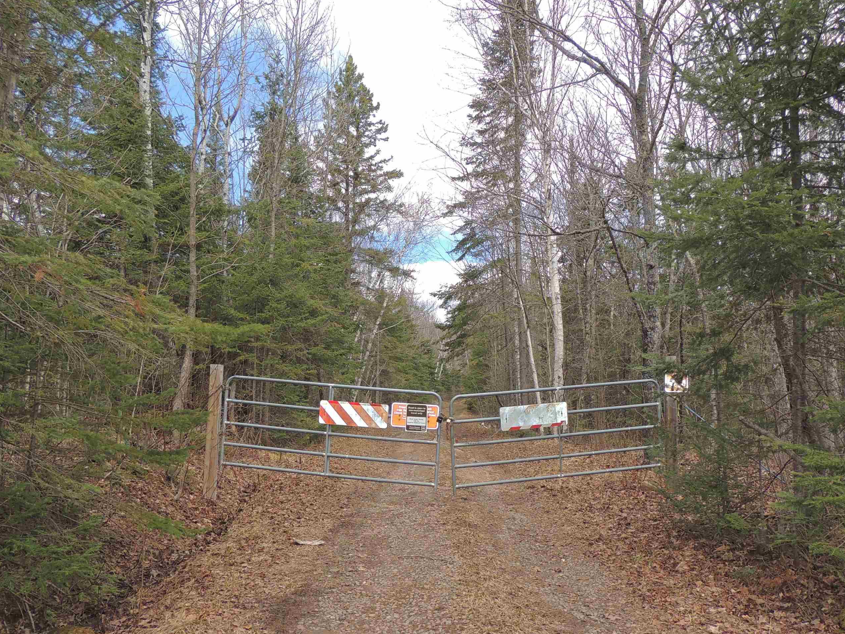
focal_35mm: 29
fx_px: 708
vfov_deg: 48.0
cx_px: 435
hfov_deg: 61.6
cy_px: 369
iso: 100
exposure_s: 1/500
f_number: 3
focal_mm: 4.3
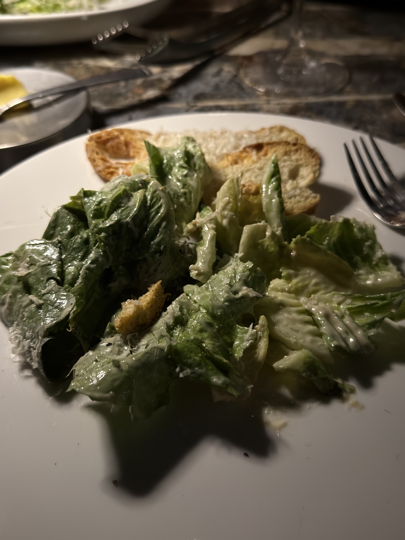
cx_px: 202
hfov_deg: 40.7
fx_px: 546
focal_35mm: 35
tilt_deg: -43.8
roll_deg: +0.3
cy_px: 270
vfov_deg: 52.6
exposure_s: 1/24
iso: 800
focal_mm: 6.76
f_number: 1.78
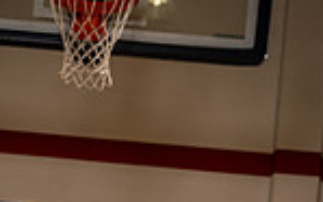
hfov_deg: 15.8
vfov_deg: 9.0
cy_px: 469
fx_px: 1162
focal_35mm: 132
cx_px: 87
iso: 125
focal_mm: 43
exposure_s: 1/250
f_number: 5.6
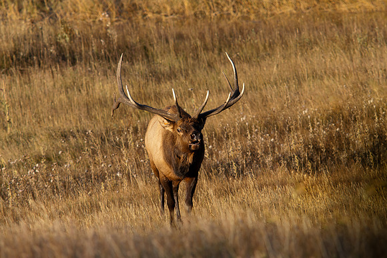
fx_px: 4838
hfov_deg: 4.6
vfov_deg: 3.1
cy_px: 129
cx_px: 194
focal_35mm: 450
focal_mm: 300
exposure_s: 1/320
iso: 500
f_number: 5.6
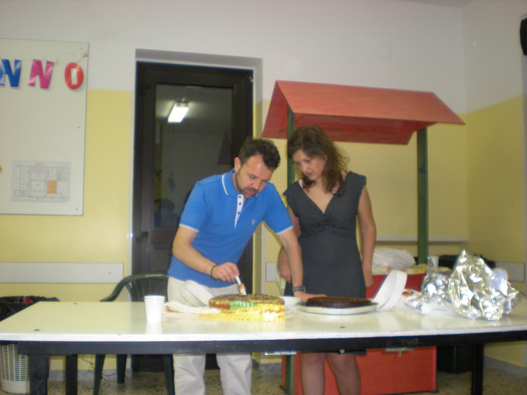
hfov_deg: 49.0
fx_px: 579
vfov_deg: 37.7
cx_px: 264
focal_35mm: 38
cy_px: 198
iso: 217
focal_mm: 6.3
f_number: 3.1
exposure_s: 1/30
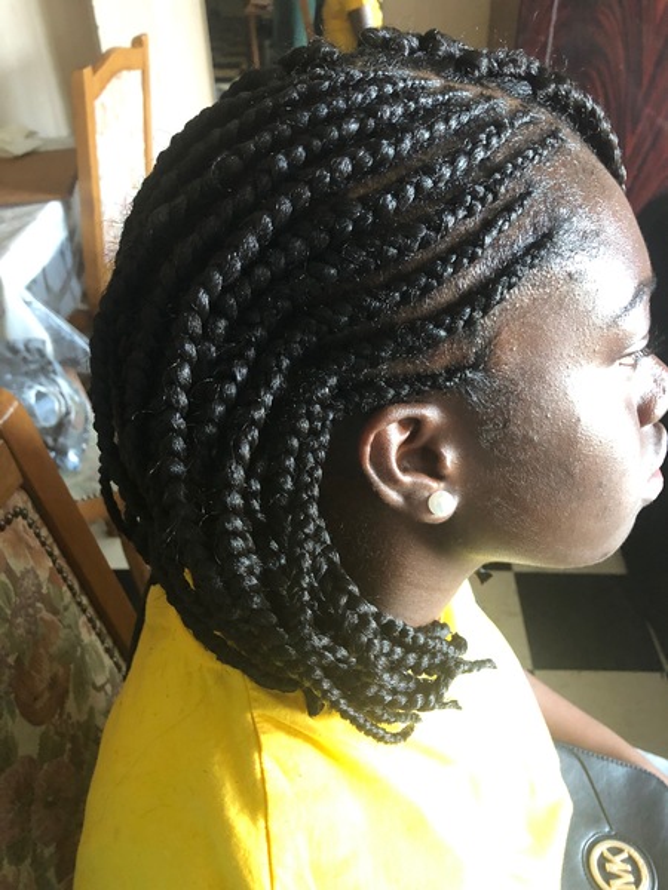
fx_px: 720
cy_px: 445
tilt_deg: -36.9
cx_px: 334
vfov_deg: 63.4
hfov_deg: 49.7
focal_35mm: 28
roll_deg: +1.4
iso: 80
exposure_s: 1/5
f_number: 1.8
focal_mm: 3.99
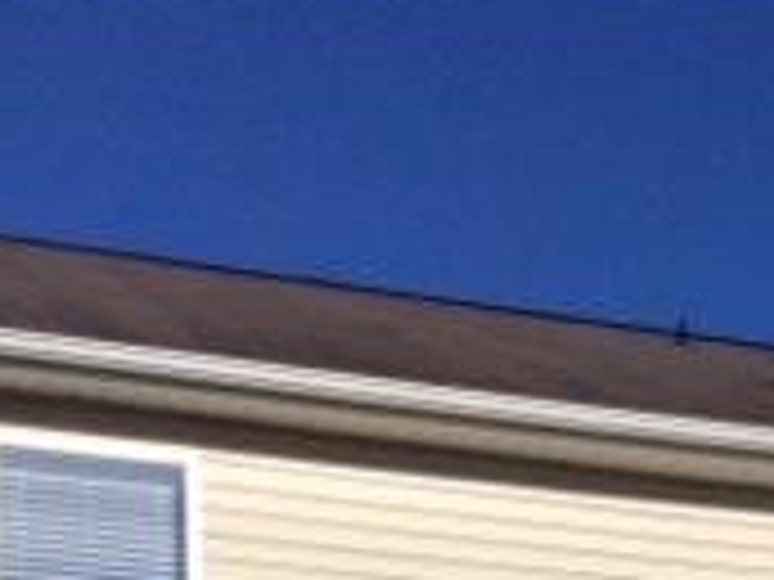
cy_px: 1048
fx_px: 2661
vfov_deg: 11.5
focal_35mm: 119
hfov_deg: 16.1
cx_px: 855
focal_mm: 3.3
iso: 32
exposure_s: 1/3367
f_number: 2.4
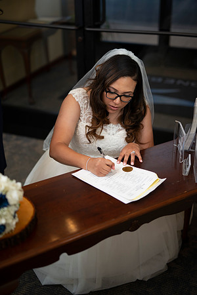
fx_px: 410
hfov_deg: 27.0
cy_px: 148
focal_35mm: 50
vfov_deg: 39.6
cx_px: 98
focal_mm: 50
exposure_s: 1/125
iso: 400
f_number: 1.4
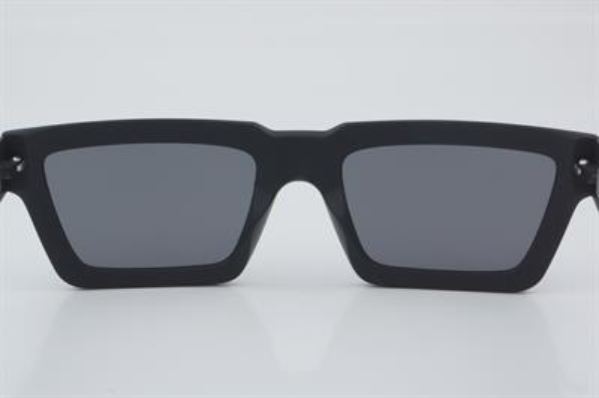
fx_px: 1372
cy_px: 199
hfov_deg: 24.6
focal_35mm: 82
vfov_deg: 16.5
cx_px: 300
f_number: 32
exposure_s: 1/4
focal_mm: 55
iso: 100
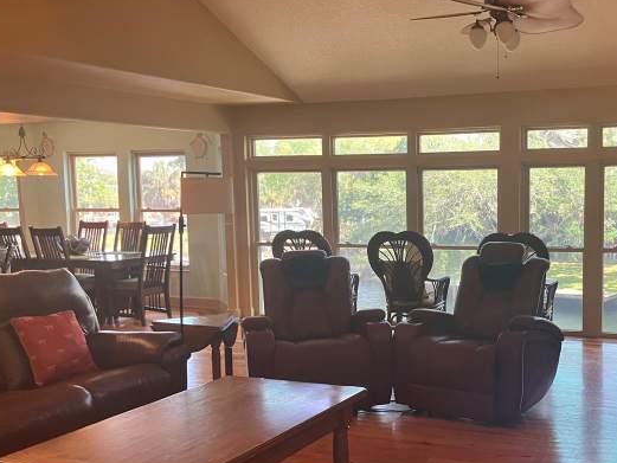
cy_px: 283
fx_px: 767
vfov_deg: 33.5
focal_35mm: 43
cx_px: 445
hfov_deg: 42.8
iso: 80
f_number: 1.8
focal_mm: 3.99
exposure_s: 1/60
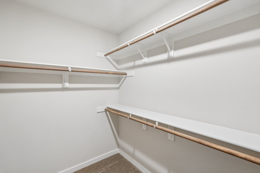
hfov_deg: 96.7
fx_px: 116
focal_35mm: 16
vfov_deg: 73.7
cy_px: 86
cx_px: 130
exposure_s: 1/30
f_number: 8
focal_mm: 16
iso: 2500
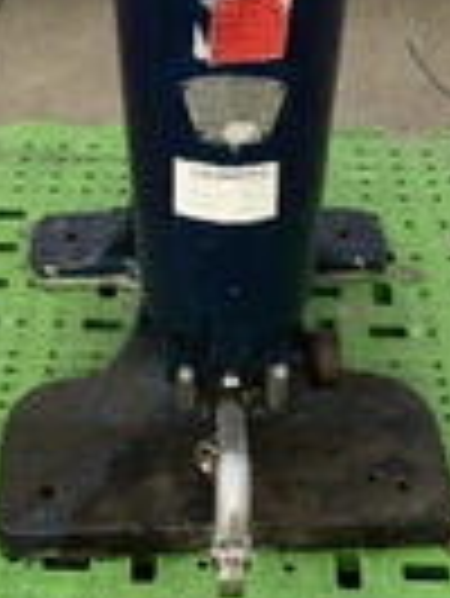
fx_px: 1350
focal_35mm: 78
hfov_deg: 18.9
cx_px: 216
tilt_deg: -12.4
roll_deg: +0.5
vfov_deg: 21.8
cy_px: -234
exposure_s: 1/766
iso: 64
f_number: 1.6
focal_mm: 5.1
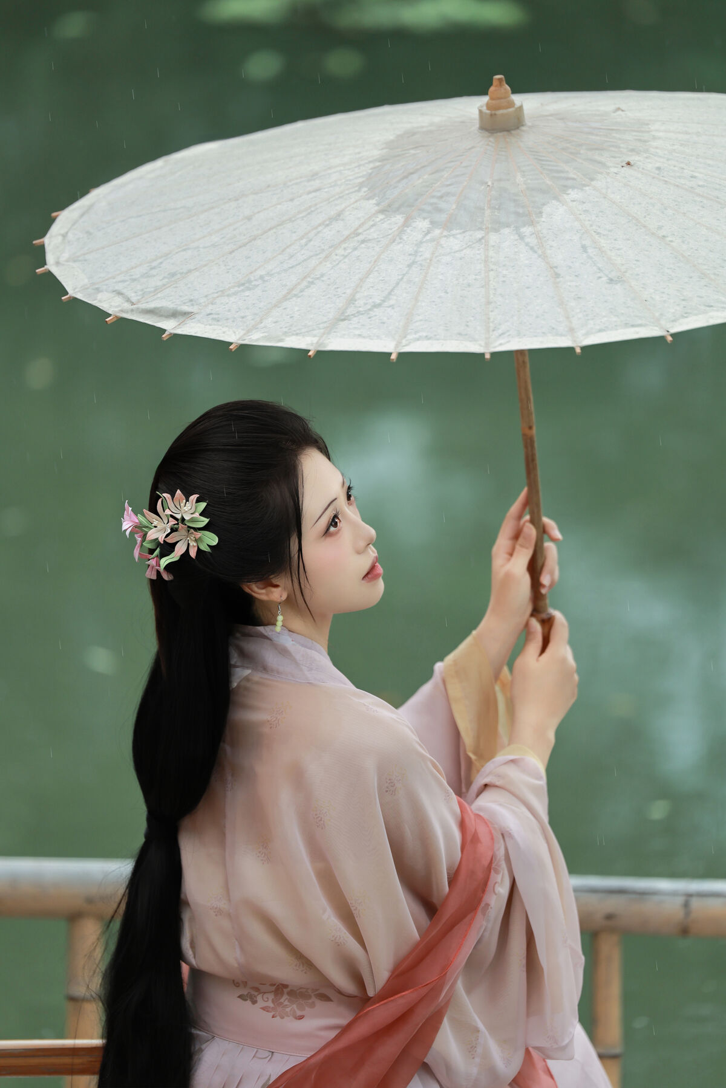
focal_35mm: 199
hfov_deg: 6.9
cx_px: 363
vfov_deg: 10.3
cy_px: 544
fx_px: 6019
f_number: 2.8
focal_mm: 200
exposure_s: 1/320
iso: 400
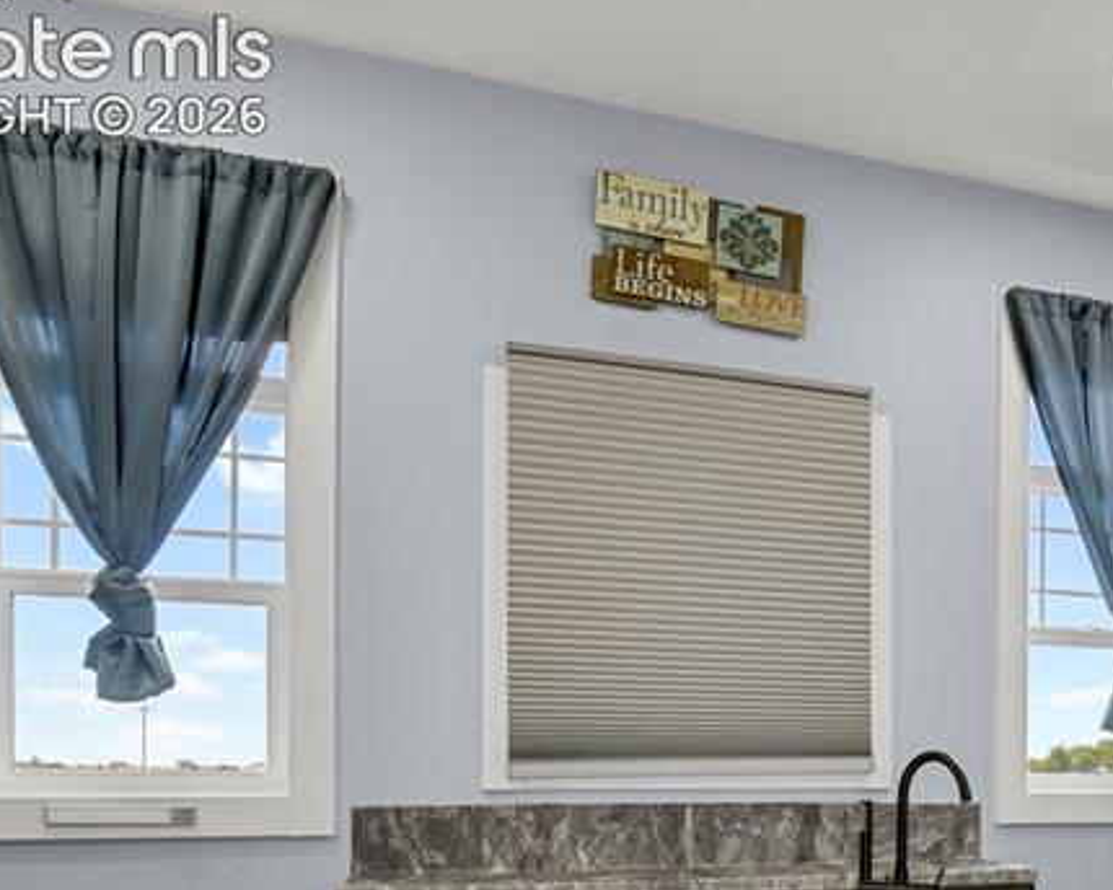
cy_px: 789
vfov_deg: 36.8
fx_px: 1252
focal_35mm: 38
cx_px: 1092
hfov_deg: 42.1
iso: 2000
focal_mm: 17
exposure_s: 1/20
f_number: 8
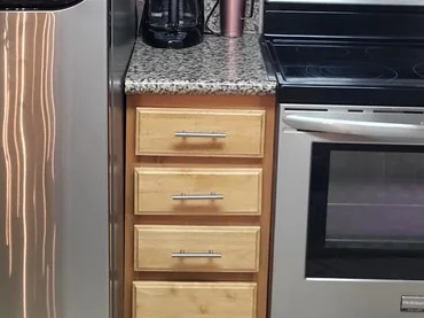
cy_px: 38
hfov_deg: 27.0
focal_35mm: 72
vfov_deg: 20.1
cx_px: 230
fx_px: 881
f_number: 1.8
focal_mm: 5.4
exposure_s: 1/60
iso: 250
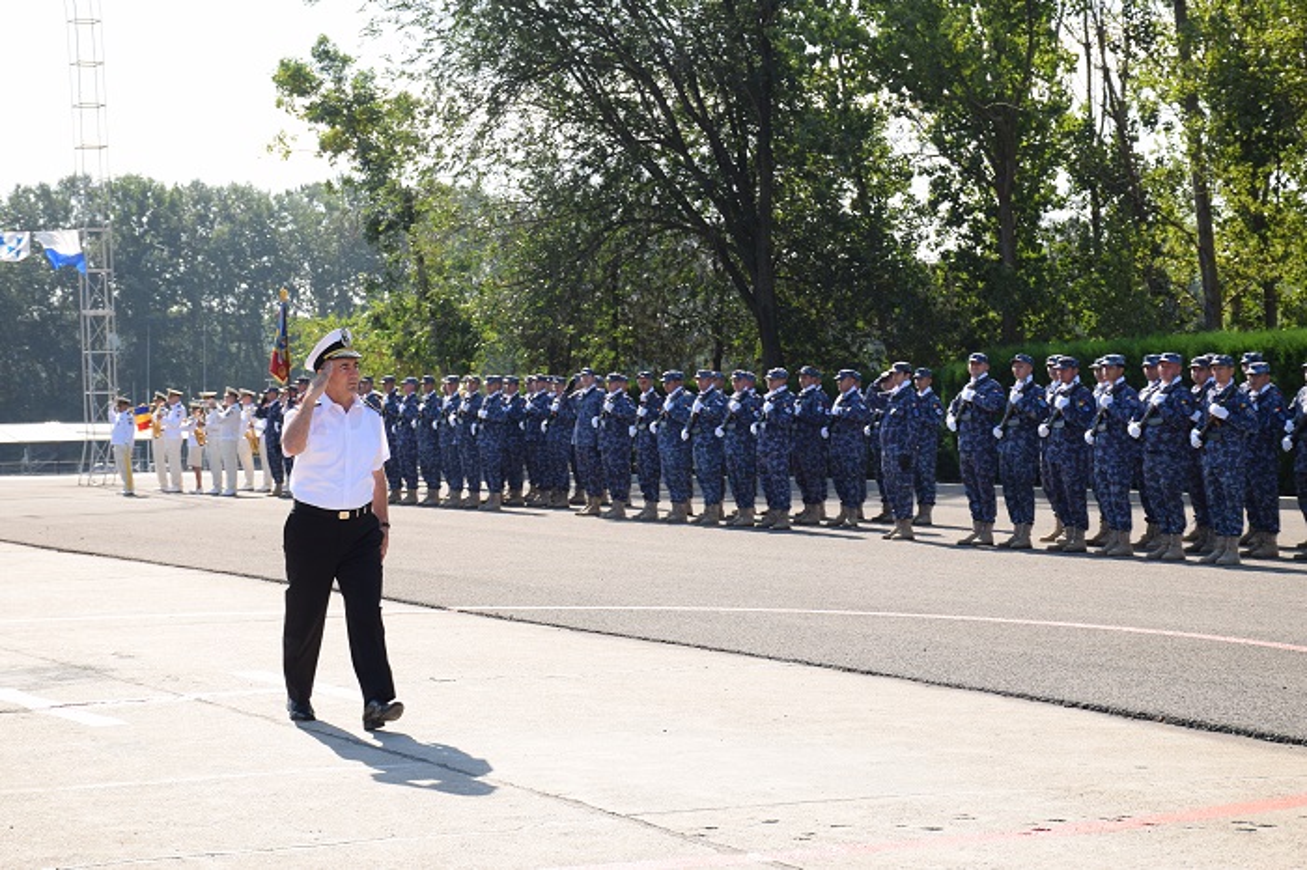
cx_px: 654
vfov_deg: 17.5
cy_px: 435
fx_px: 2830
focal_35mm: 78
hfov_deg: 26.0
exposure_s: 1/160
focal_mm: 52
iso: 100
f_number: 8
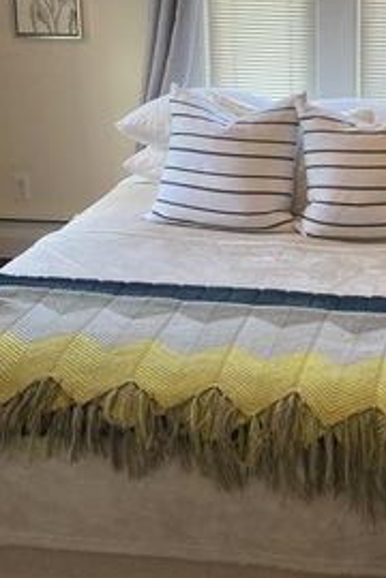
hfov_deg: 24.2
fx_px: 868
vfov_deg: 36.0
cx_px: 366
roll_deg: -0.1
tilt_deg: -9.8
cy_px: 146
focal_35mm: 54
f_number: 1.8
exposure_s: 1/60
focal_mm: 3.99
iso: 160
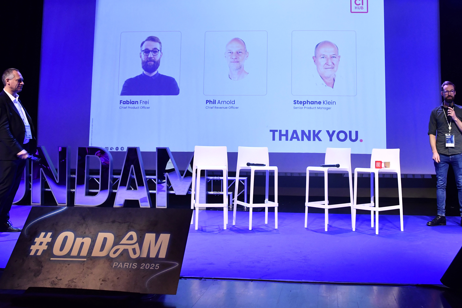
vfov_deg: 43.6
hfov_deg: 61.9
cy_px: 159
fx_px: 385
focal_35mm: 30
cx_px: 220
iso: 1600
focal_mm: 18
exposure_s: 1/80
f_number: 5.6
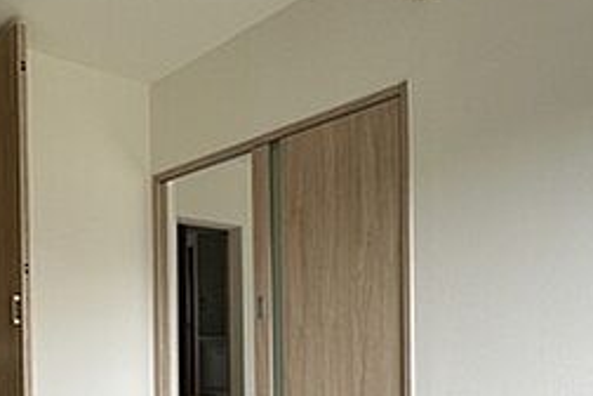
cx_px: 160
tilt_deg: -0.4
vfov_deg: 34.3
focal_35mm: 37
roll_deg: +1.2
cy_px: 342
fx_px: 609
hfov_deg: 50.1
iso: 64
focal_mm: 2.22
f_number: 2.2
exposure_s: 1/99
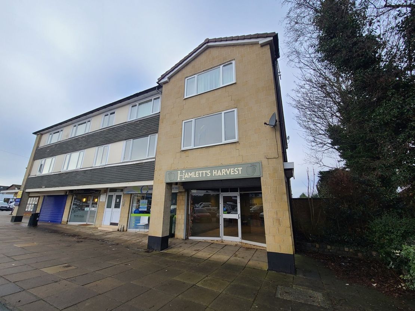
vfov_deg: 89.9
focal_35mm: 13
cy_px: 156
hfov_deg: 106.2
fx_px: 156
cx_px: 208
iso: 64
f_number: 2.2
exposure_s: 1/352
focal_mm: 2.2
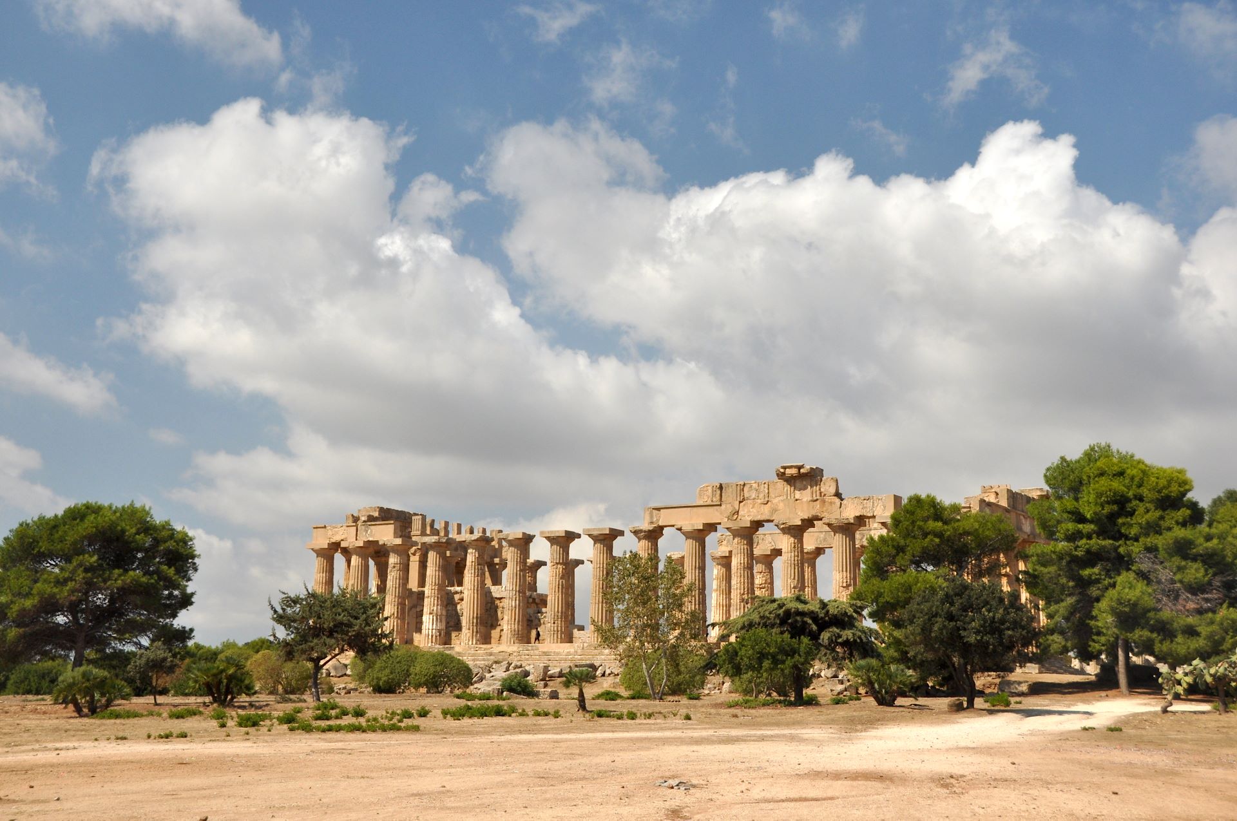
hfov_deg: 38.9
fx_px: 1750
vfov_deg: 26.4
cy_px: 410
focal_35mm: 51
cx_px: 618
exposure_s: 1/1600
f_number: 5.6
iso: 400
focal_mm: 34
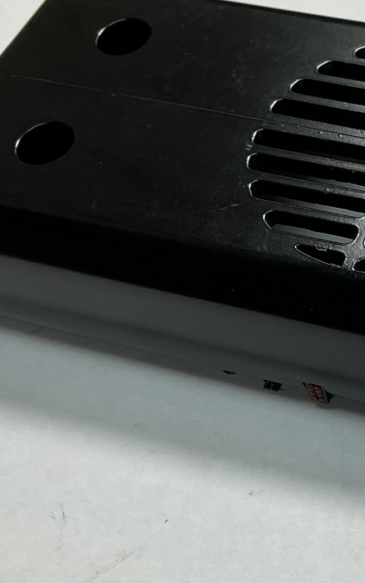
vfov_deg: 31.1
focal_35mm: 66
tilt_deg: -52.9
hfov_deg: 18.3
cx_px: 487
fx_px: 1050
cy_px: 289
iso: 20
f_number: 1.8
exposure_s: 1/120
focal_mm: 3
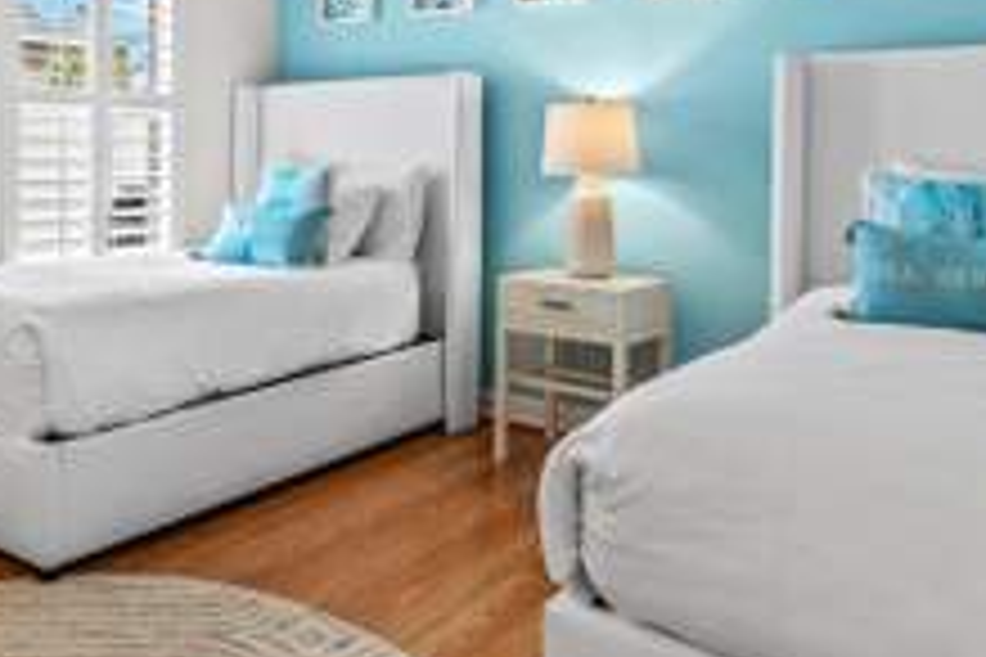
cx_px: 329
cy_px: 146
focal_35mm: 35
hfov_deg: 53.4
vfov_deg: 36.7
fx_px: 959
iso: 320
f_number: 10
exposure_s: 1/6
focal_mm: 16
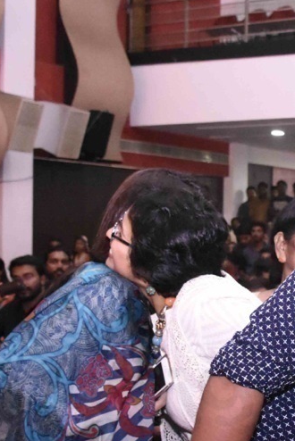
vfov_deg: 28.4
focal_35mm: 71
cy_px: 223
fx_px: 871
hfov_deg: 18.2
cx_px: 361
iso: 8000
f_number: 3.5
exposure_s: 1/100
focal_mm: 18
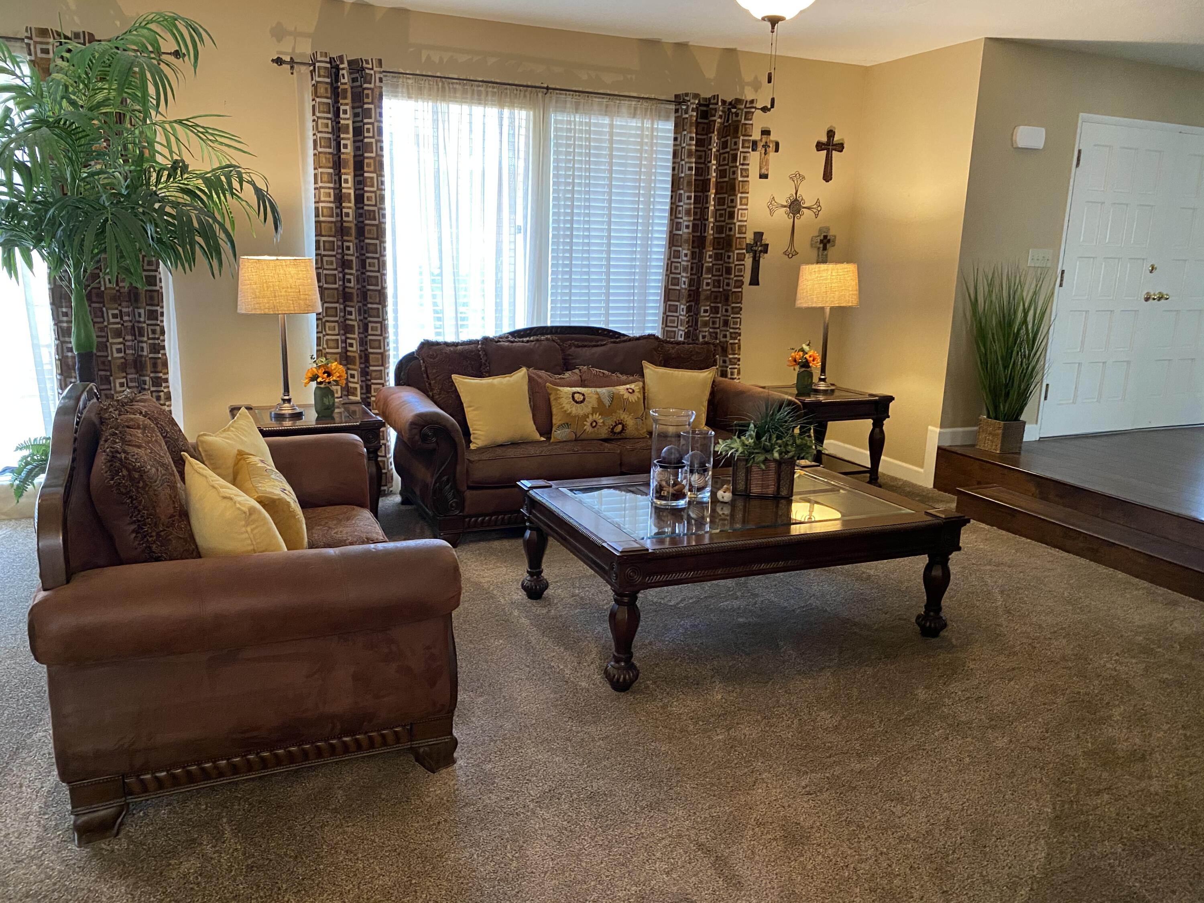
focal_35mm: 26
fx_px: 904
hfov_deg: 67.3
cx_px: 602
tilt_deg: -12.2
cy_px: 452
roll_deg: -1.5
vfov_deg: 53.1
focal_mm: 4.25
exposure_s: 1/40
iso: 400
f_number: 1.8
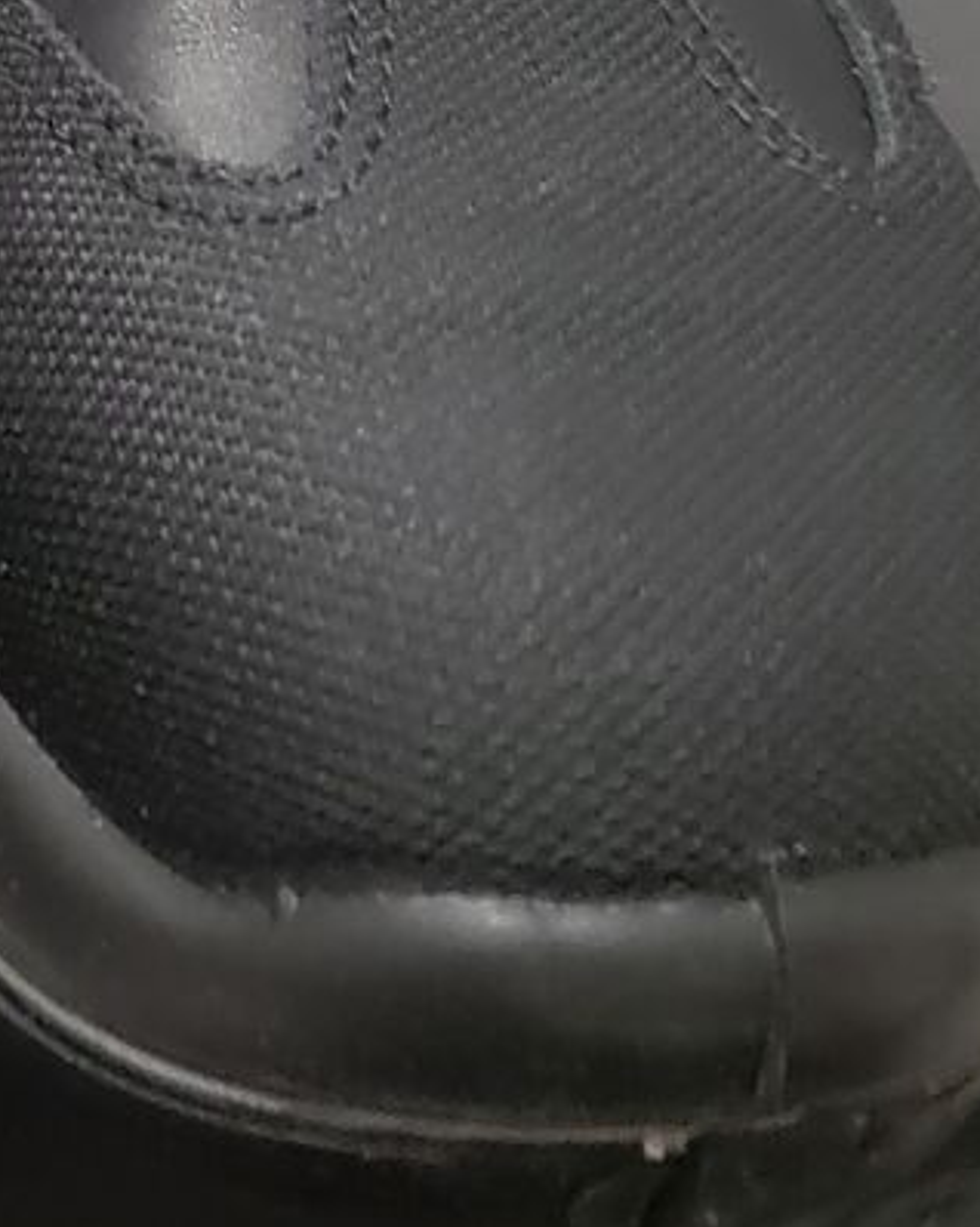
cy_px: -180
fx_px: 3084
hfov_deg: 16.7
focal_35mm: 85
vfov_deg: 21.2
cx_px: -404
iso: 500
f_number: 1.5
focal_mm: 4.3
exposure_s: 1/10
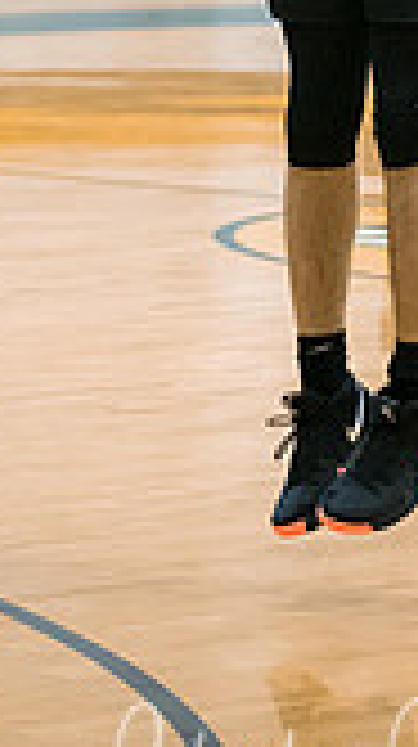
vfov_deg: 5.5
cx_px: 319
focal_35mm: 392
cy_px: -162
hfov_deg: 3.1
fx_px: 7748
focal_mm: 92
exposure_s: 1/400
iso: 3200
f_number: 2.8
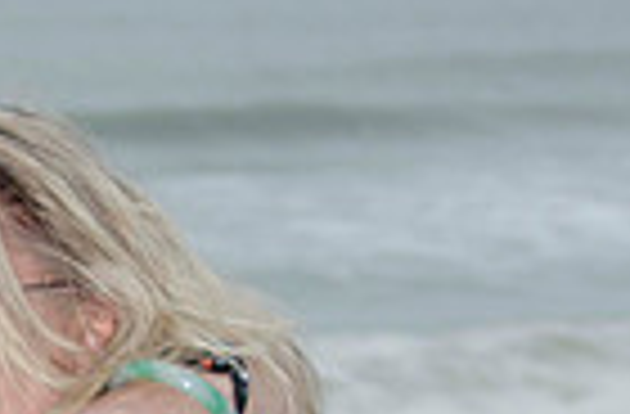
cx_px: -261
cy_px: 598
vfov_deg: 4.0
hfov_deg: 6.0
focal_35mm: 343
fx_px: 5976
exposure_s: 1/50
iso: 100
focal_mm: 55
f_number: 5.6
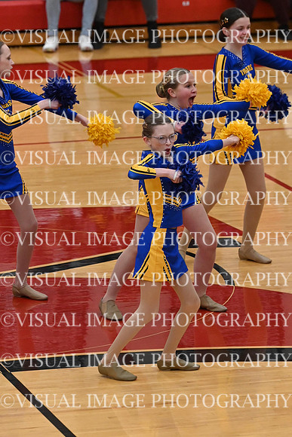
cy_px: 218
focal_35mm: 255
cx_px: 146
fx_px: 3100
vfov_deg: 8.1
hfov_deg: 5.4
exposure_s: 1/400
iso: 6400
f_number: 4
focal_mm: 170
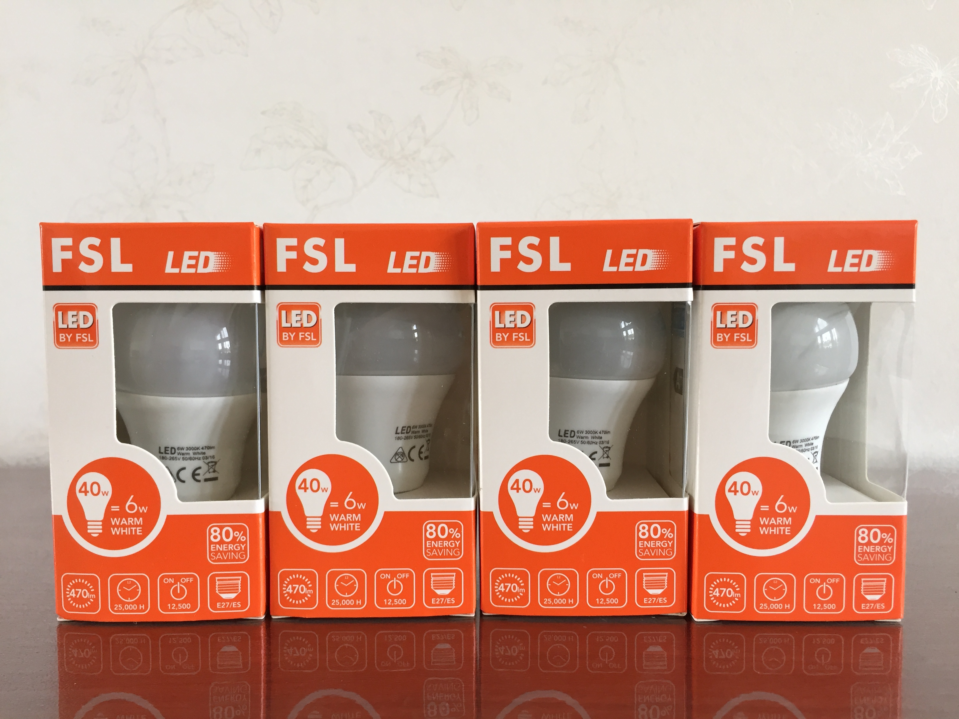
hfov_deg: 61.7
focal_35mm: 29
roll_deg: -0.9
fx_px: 803
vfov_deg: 48.2
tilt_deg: -3.2
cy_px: 360
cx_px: 480
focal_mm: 4.15
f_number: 2.2
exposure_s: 1/33
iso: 50
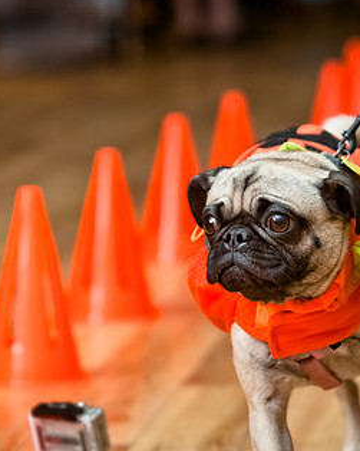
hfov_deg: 7.4
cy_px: 245
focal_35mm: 208
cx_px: 202
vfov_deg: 9.3
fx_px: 2772
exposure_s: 1/200
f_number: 2.8
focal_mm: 80
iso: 200
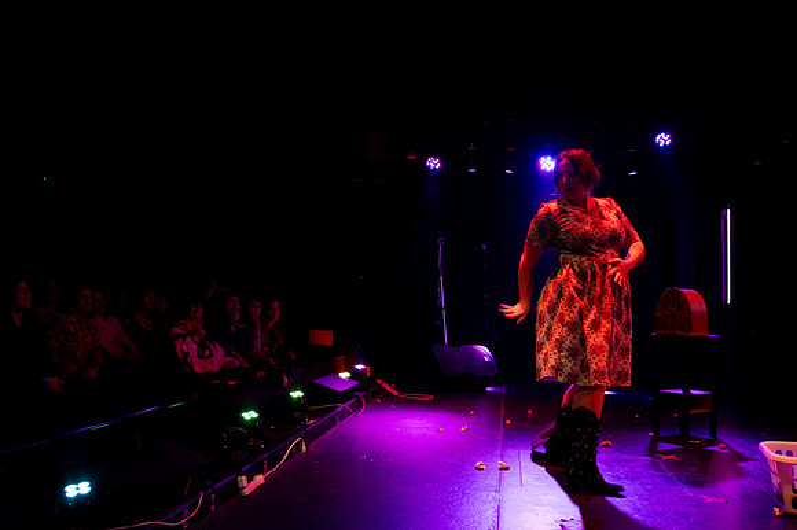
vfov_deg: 40.2
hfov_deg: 57.7
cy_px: 214
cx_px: 370
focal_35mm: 33
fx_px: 722
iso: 3200
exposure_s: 1/160
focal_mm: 24
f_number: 4
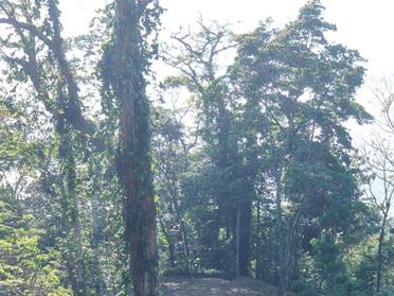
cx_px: 314
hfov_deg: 28.8
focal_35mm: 66
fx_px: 751
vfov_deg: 21.3
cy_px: 312
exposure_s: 1/1250
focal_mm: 8.67
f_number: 1.8
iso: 200
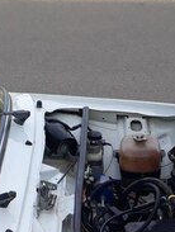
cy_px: 306
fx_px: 490
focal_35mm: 73
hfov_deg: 19.6
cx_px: 176
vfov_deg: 23.4
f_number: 1.9
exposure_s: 1/461
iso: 40
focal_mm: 3.6
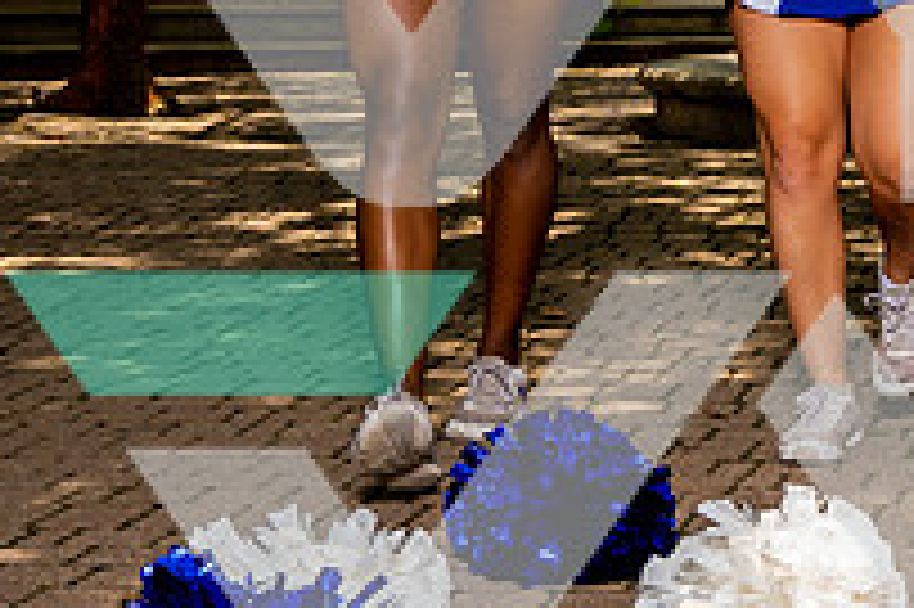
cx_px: 1212
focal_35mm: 124
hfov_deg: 15.7
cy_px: -61
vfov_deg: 10.9
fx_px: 3146
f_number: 8
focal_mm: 31
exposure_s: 1/250
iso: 320
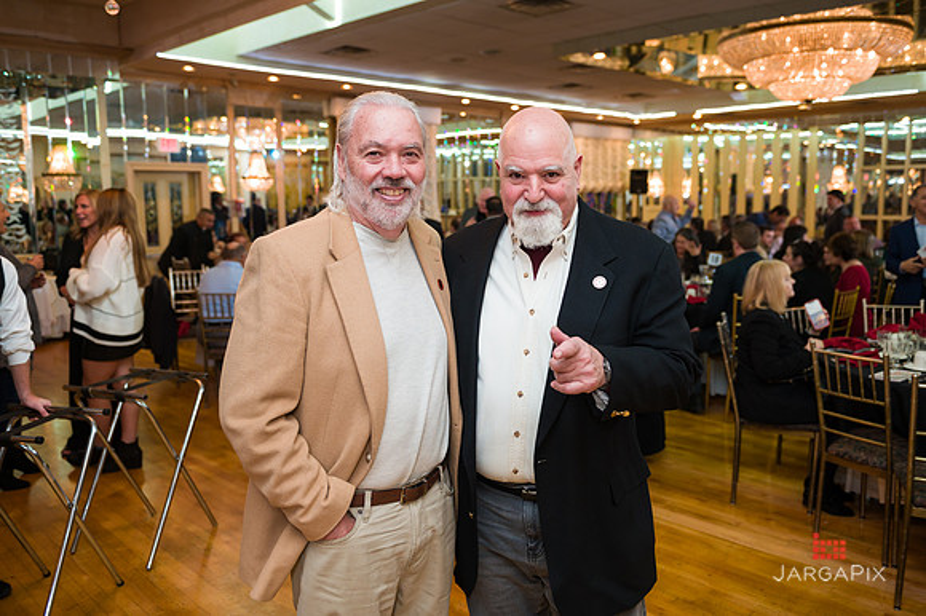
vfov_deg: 43.9
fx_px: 764
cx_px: 480
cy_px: 297
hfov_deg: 62.4
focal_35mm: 30
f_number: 4
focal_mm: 28
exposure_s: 1/200
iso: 1000
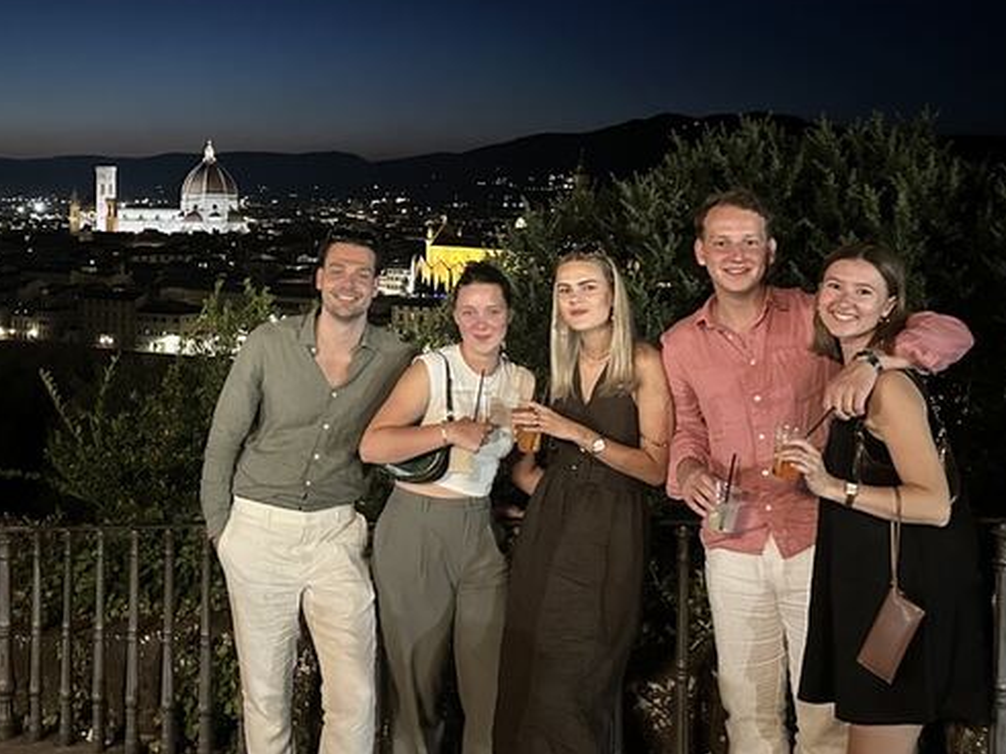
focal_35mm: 44
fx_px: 1278
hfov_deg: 42.3
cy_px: 237
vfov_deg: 32.5
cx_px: 320
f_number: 1.78
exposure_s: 1/20
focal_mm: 6.86
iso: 1600
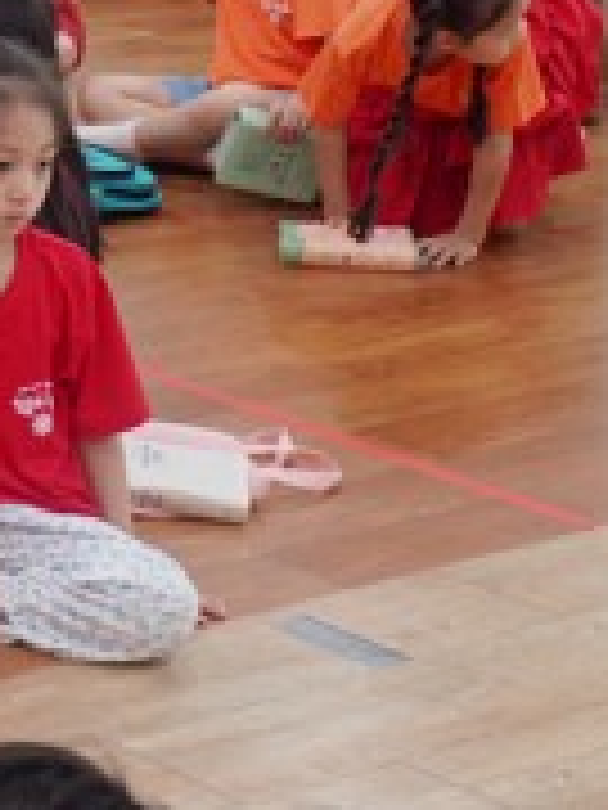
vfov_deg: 11.6
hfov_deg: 8.2
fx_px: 3934
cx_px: -802
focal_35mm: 168
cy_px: 0
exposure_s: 1/160
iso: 1600
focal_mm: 35
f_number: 4
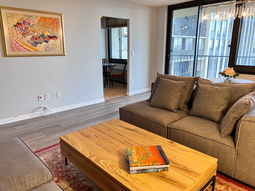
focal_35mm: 26
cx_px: 128
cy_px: 96
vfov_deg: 53.1
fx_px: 192
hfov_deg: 67.3
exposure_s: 1/120
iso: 125
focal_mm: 5.7
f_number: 1.5
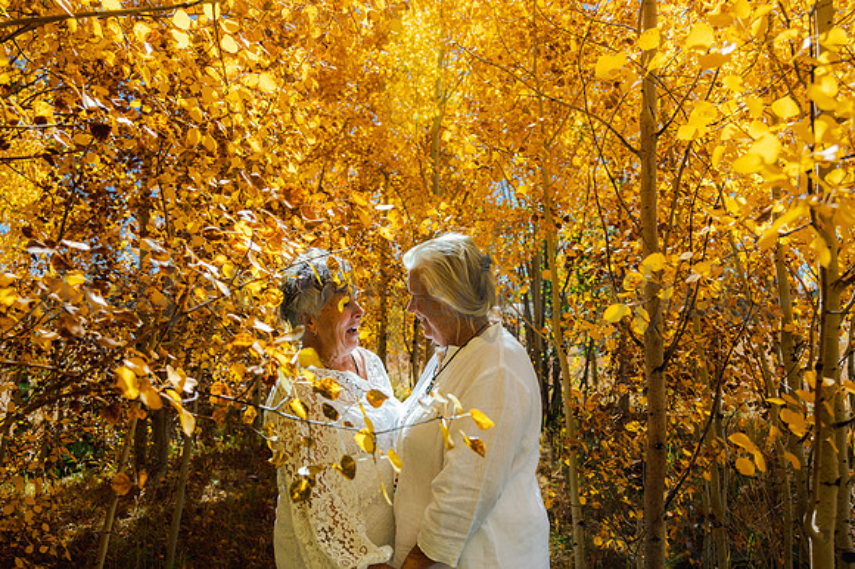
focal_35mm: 32
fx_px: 760
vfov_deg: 41.1
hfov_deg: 58.7
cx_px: 428
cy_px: 284
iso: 100
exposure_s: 1/640
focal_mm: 32
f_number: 4.8
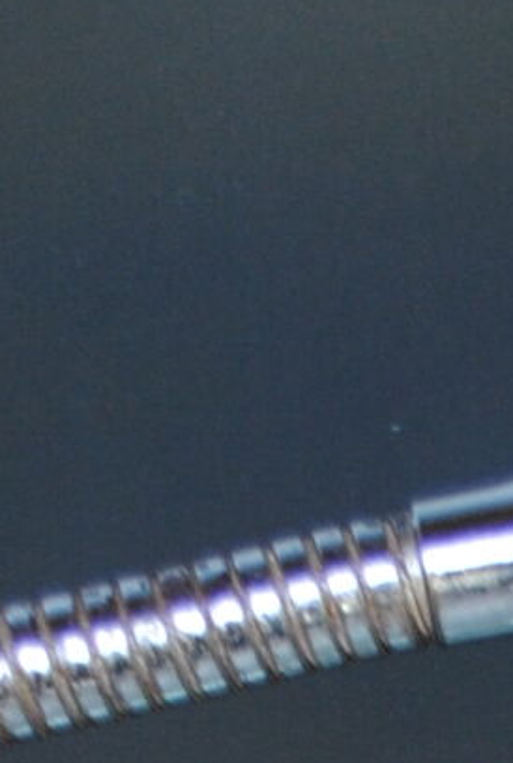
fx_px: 4976
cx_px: 996
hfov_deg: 5.8
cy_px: 2195
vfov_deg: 7.8
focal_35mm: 234
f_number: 3.8
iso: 220
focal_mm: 22
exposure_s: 1/30
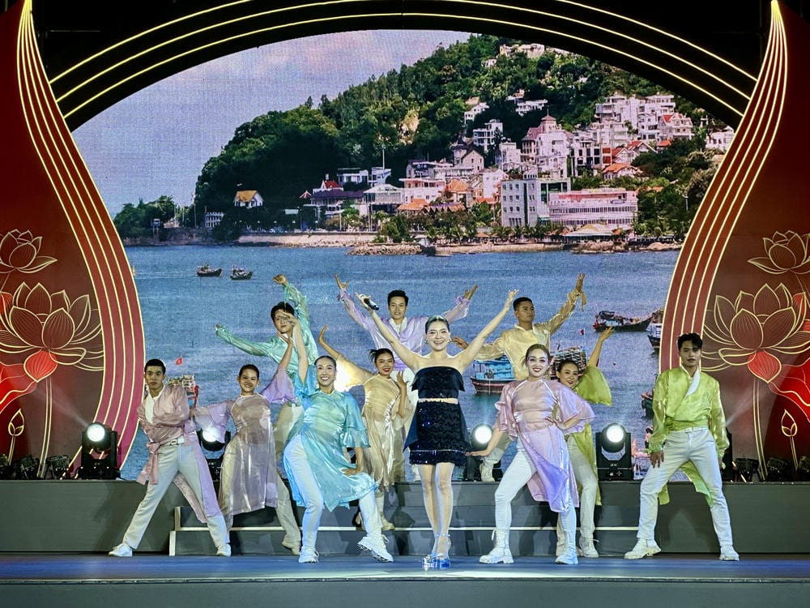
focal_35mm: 77
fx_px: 1802
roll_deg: +0.8
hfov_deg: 25.3
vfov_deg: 19.1
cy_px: 304
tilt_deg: +7.9
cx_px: 405
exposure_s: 1/61
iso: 40
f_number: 2.8
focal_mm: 9
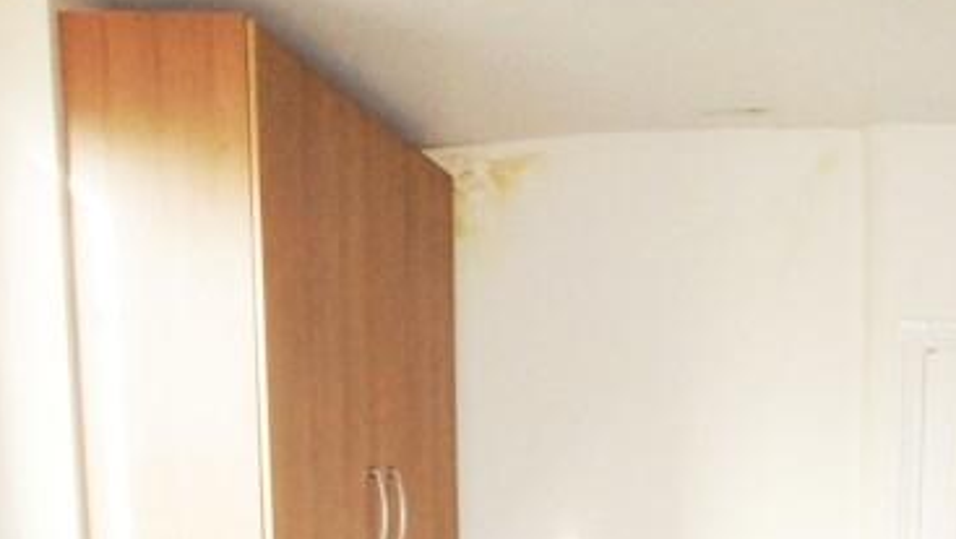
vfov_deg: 15.8
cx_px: 860
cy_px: 811
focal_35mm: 70
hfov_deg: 28.9
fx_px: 1776
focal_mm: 16
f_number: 11
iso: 1600
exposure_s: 1/60
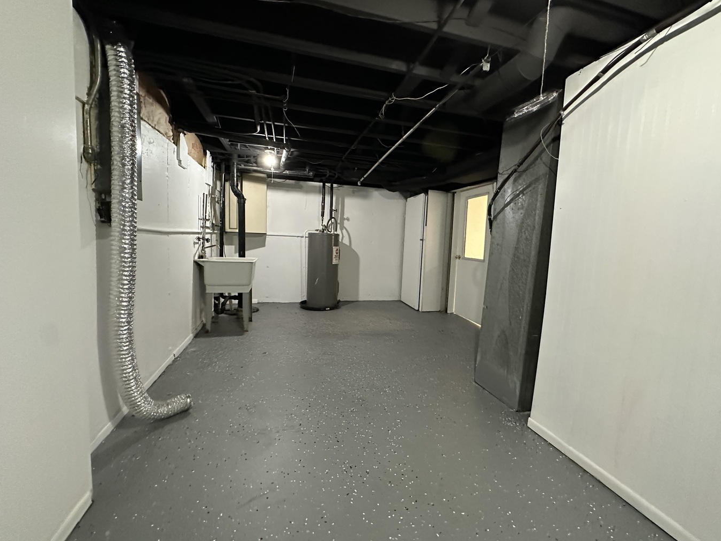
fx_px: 312
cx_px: 377
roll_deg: -2.2
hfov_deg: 98.1
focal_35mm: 15
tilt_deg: -4.9
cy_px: 268
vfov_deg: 81.7
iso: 1000
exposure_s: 1/60
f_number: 2.2
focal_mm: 2.22
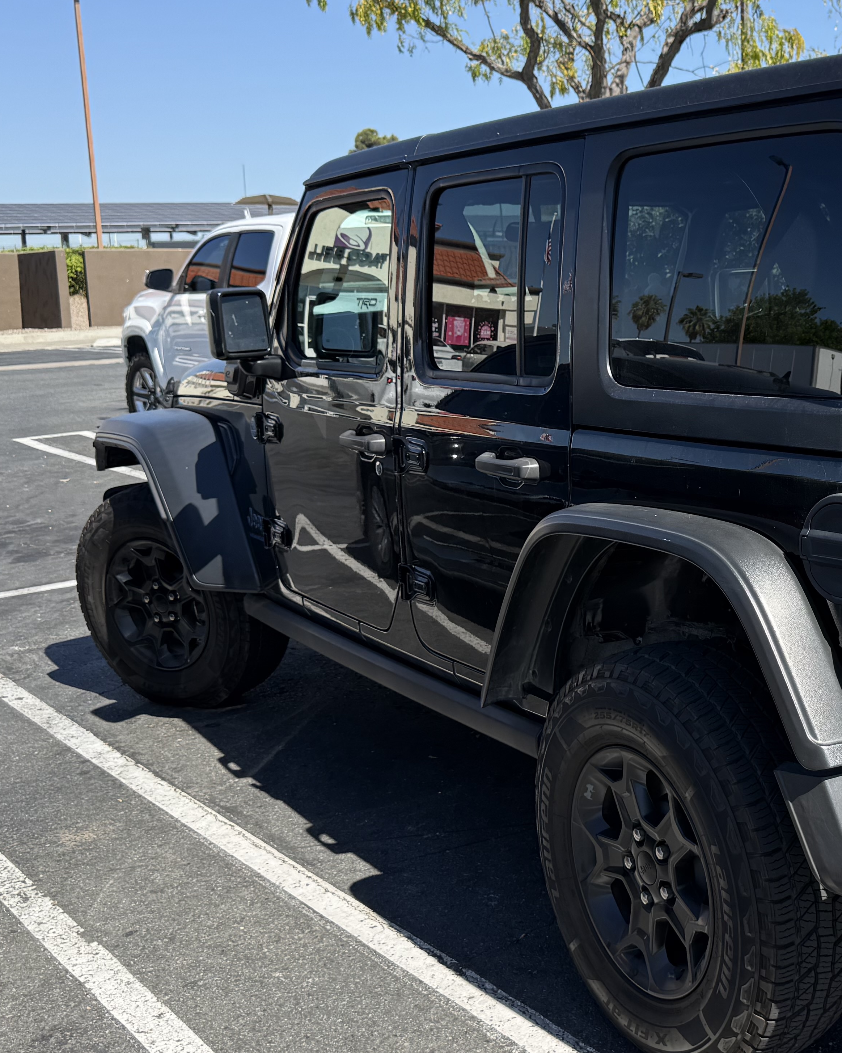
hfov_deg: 31.4
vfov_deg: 40.3
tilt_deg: -5.9
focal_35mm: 46
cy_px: 505
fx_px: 1433
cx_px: 735
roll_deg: +0.6
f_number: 1.78
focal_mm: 6.76
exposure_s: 1/2370
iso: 80
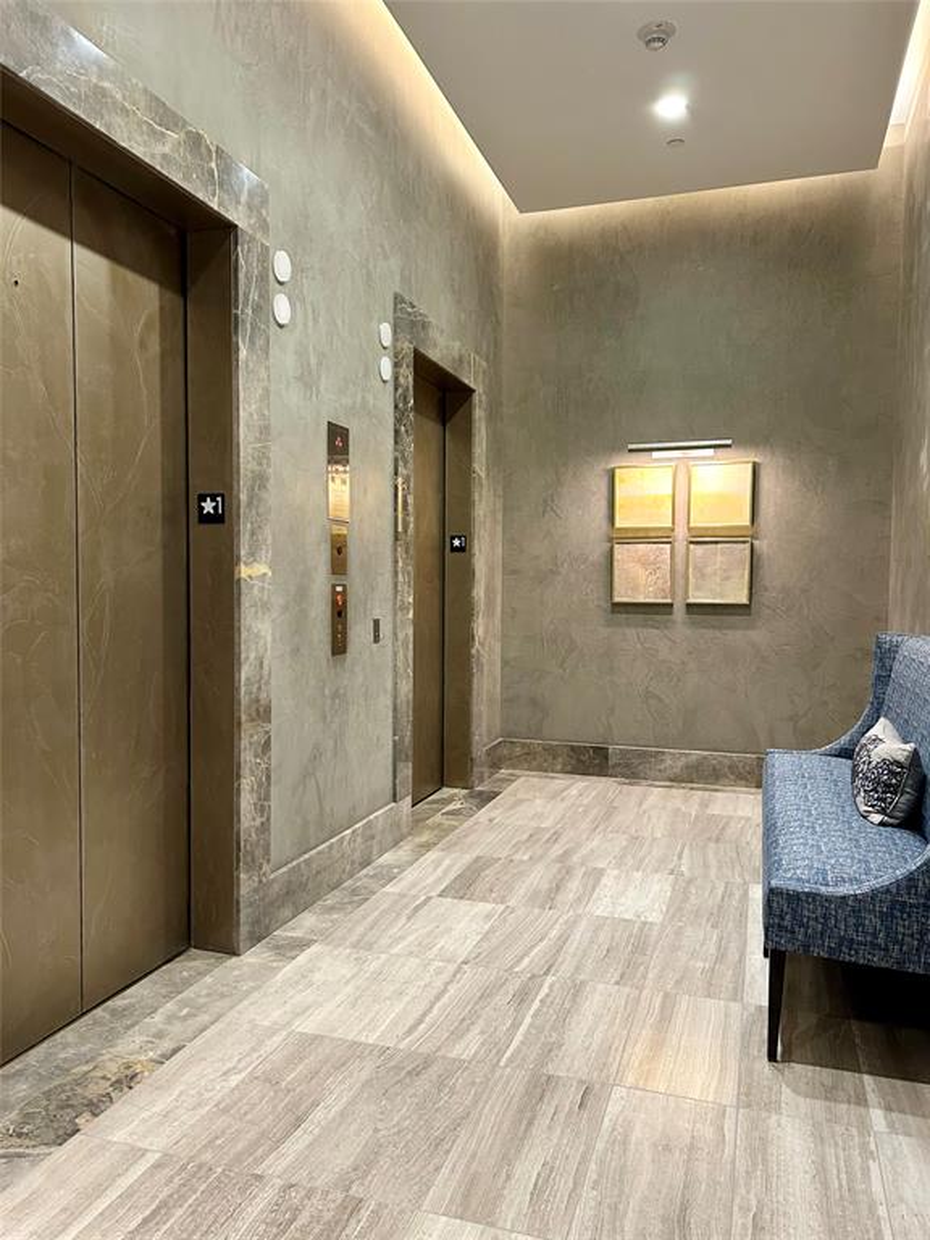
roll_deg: -0.5
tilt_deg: -2.5
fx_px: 931
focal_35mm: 26
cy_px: 620
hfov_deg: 53.1
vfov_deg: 67.3
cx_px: 465
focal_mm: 5.7
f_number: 1.5
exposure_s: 1/60
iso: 250
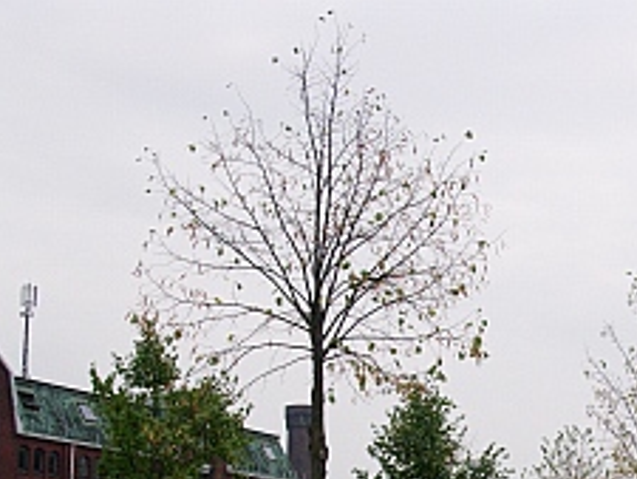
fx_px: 1473
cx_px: 555
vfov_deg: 18.2
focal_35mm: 80
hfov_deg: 23.8
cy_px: 422
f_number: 5.8
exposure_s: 1/136
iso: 70
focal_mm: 6.7
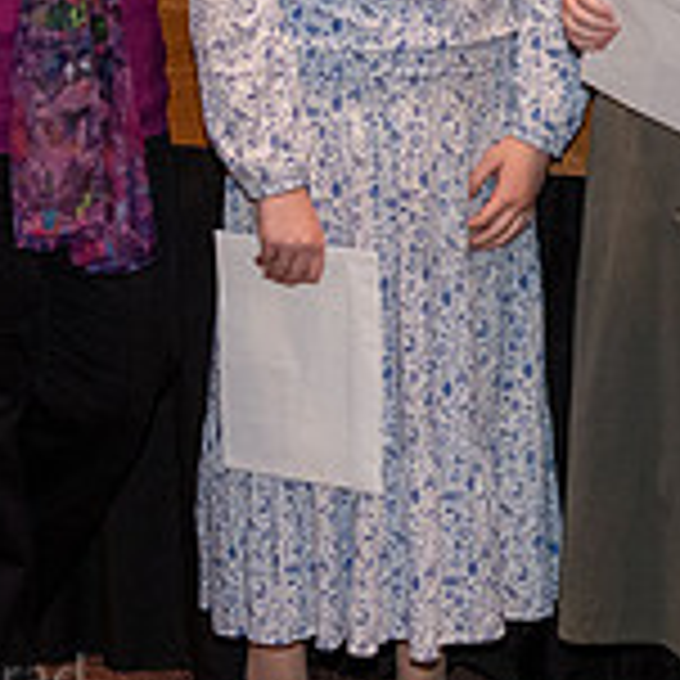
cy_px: 72
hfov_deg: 9.2
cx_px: 608
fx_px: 4223
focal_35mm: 190
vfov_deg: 9.2
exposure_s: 1/100
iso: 1600
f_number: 4.5
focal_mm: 48
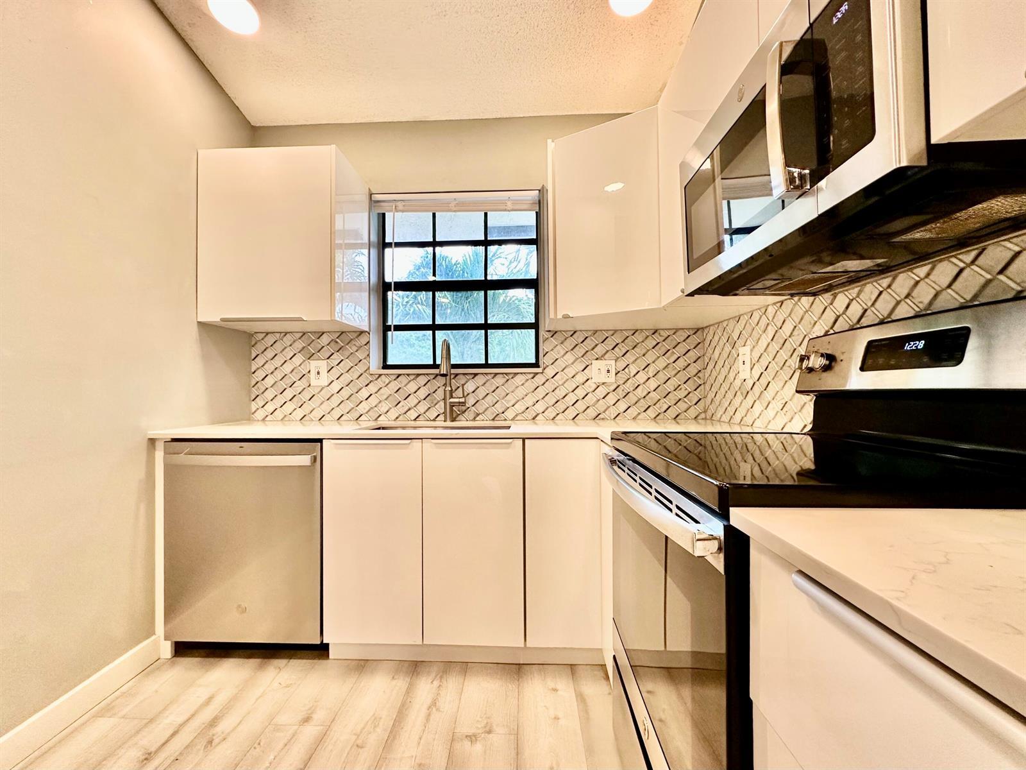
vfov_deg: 85.7
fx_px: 415
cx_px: 513
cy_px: 385
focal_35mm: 14
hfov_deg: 102.1
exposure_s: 1/120
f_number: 2.2
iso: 200
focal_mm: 2.22
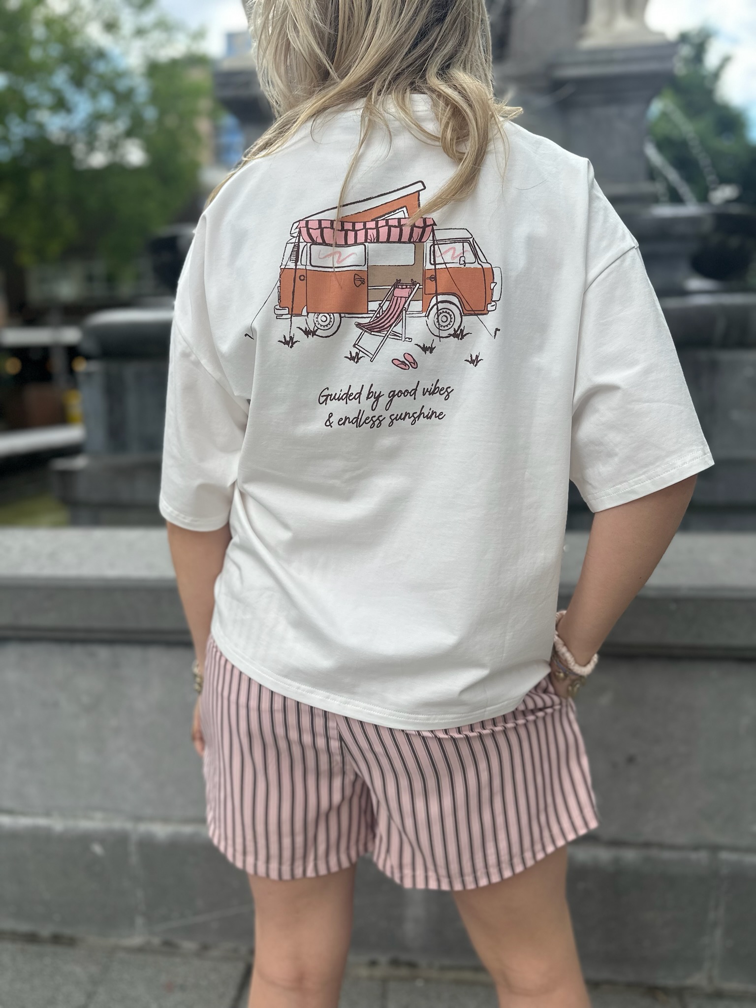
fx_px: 699
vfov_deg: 71.6
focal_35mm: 24
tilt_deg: -8.2
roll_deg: -0.9
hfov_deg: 56.8
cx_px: 378
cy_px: 504
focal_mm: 6.86
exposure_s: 1/1517
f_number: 1.78
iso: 80
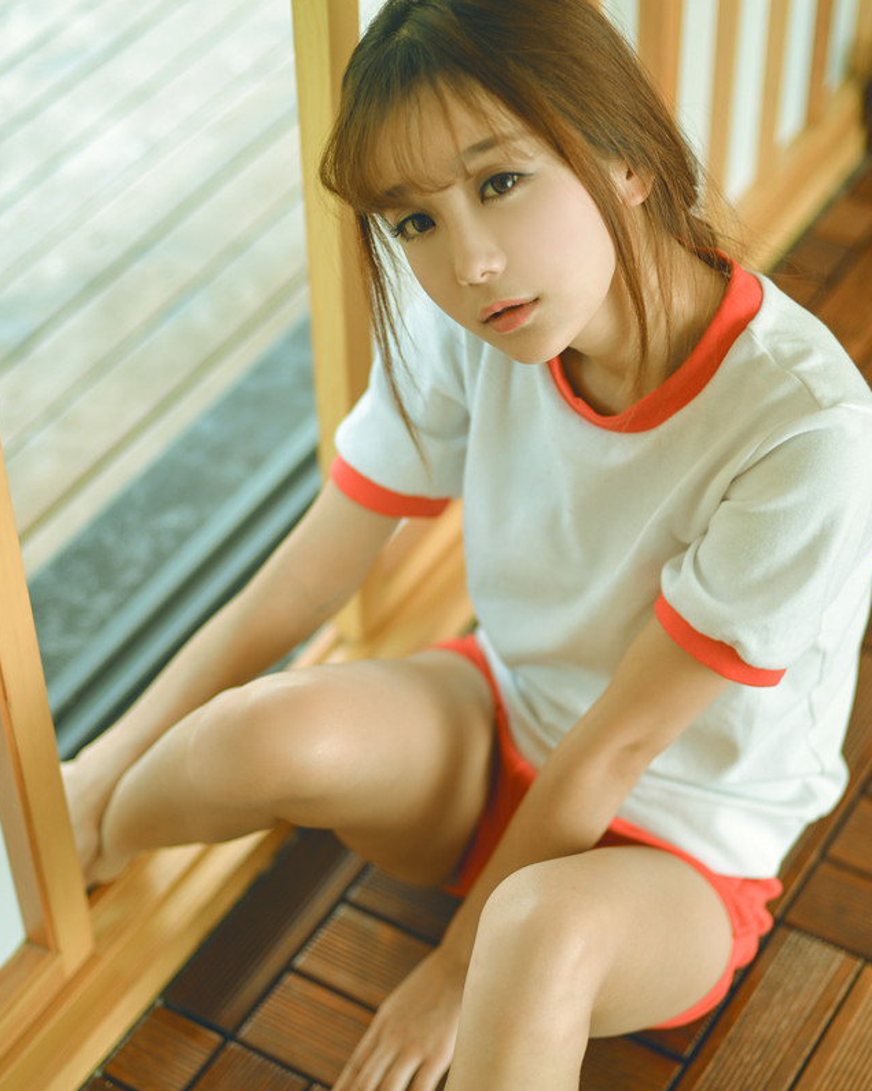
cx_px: 444
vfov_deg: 26.8
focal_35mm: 71
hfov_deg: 21.6
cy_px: 552
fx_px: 2291
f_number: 2
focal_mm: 50
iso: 160
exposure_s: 1/125
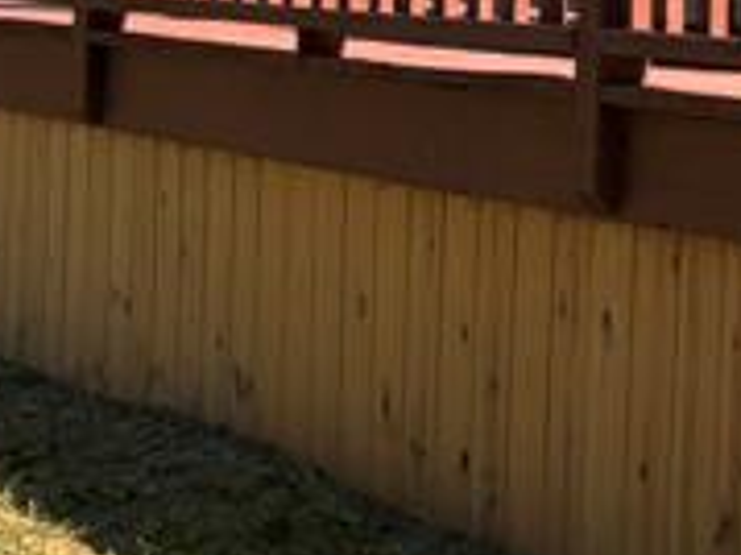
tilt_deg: +0.1
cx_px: 1329
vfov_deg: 9.8
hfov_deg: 12.2
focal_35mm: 149
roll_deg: -1.5
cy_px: -41
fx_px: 3187
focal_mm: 5.96
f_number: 1.6
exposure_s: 1/1233
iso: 50
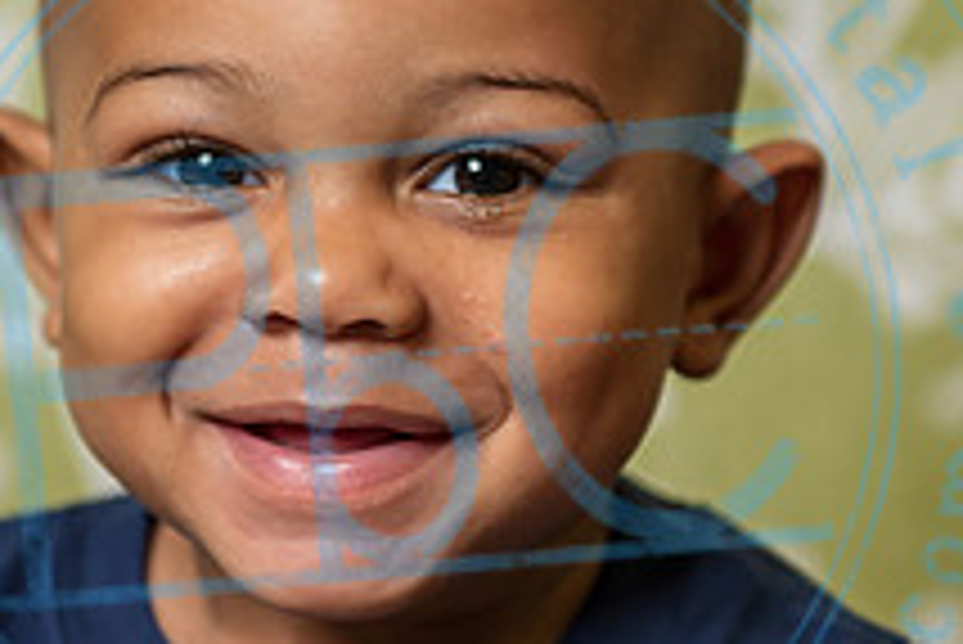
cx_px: 360
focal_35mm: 190
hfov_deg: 10.8
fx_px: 5086
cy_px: 367
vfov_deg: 7.2
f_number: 3.5
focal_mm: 70
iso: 200
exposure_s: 1/200
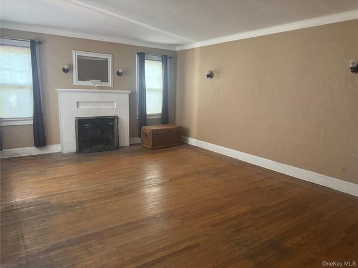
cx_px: 179
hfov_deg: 71.6
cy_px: 134
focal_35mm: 24
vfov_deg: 56.8
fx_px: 248
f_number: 1.78
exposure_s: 1/60
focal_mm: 6.76
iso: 640
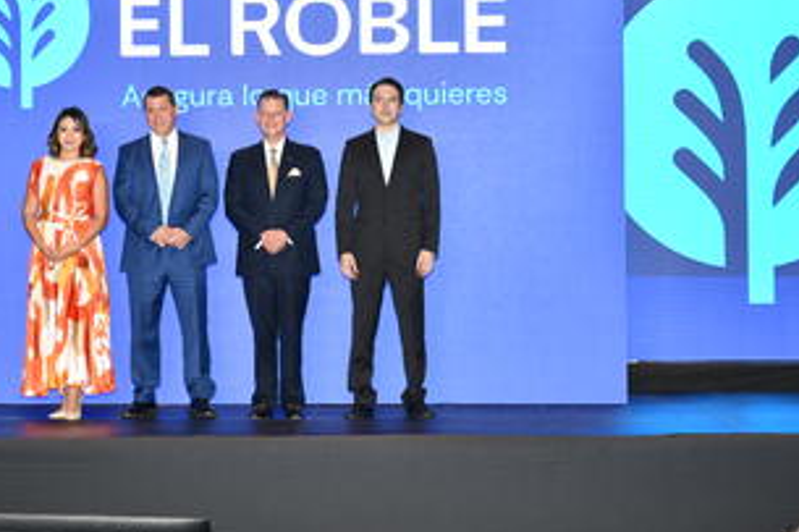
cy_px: 126
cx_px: 236
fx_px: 2861
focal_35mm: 129
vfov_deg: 10.6
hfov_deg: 15.8
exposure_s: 1/60
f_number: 5.6
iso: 720
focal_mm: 55
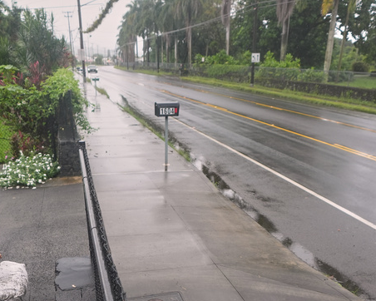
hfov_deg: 52.8
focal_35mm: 34
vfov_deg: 41.2
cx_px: 177
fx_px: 379
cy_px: 249
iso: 800
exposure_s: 1/1000
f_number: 2.8
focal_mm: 16
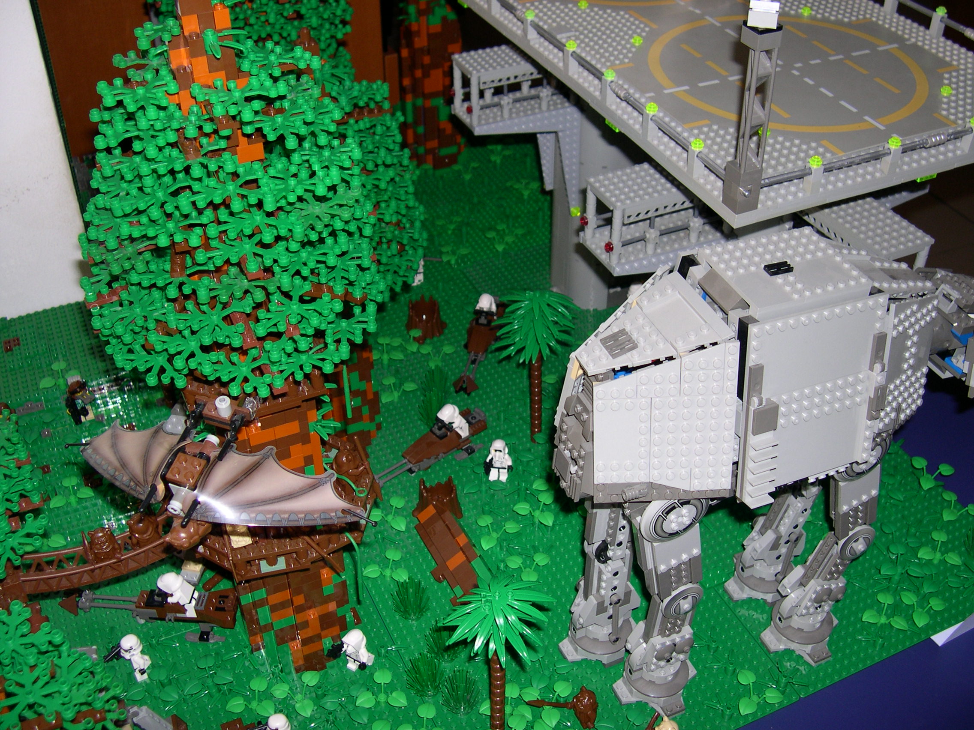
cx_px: 487
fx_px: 1069
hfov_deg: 49.0
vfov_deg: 37.7
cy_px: 365
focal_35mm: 38
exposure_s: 1/60
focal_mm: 8
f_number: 2.8
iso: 100
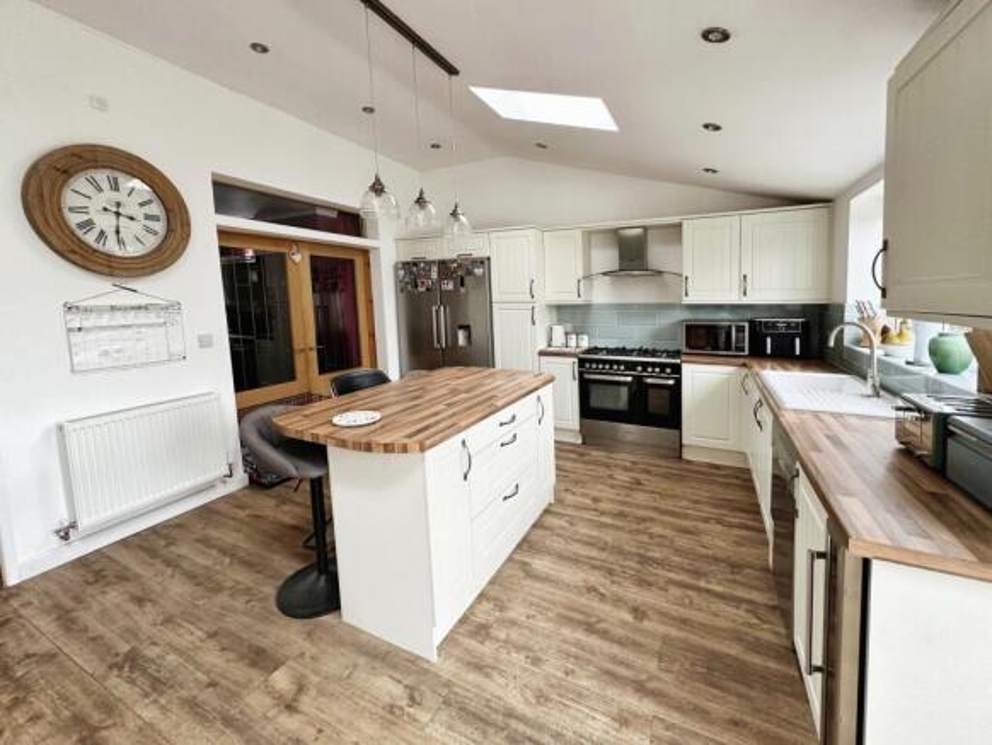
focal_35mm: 14
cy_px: 372
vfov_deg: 85.7
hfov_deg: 102.0
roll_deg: +0.8
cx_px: 496
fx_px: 401
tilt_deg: -7.6
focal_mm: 2.22
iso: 200
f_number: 2.2
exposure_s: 1/99
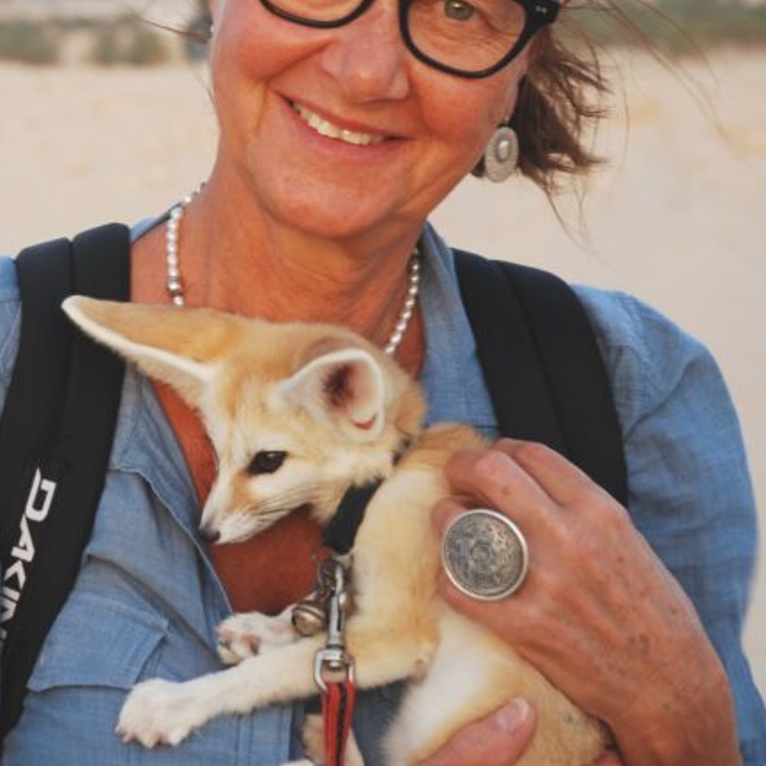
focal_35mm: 151
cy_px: 241
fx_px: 3780
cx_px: 106
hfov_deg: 11.5
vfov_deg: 11.6
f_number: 5
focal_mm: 50
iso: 200
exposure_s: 1/100
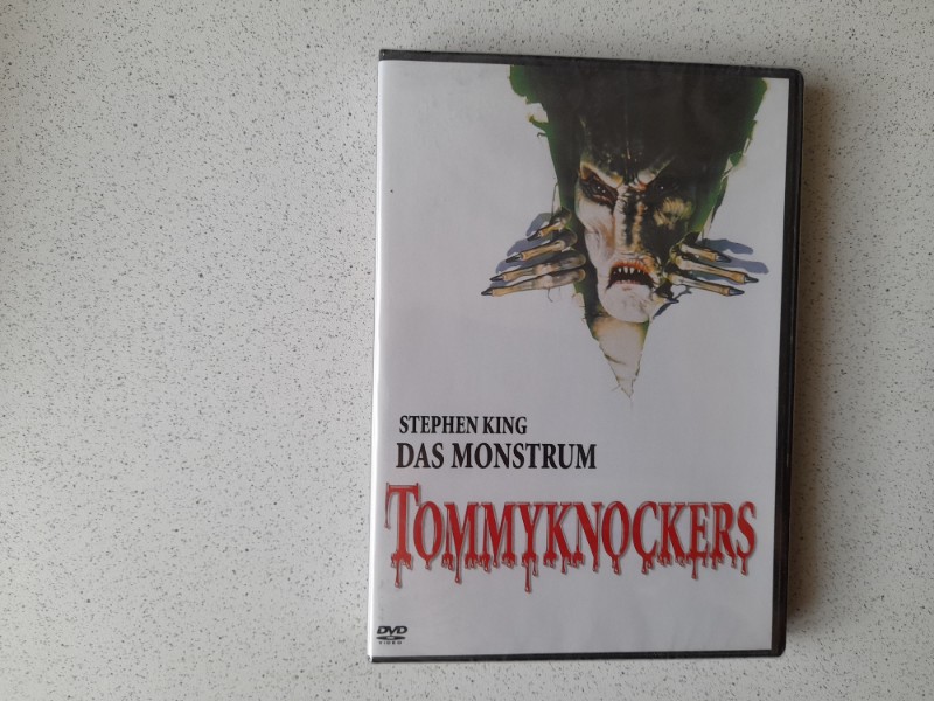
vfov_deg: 54.9
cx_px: 467
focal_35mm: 25
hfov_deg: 69.4
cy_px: 350
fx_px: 675
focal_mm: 4.6
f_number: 2
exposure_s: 1/50
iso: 40
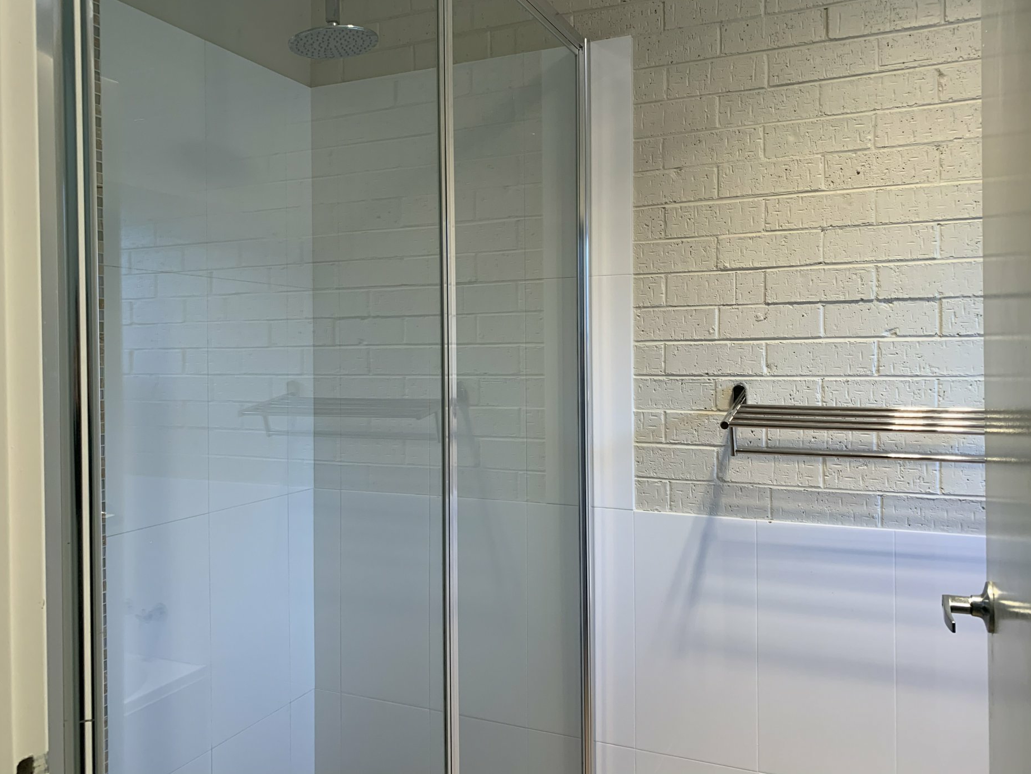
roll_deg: +0.2
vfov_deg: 51.3
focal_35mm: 27
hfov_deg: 65.3
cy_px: 373
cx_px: 520
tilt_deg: -0.6
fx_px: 804
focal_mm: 4.25
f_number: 1.8
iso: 50
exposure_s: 1/100
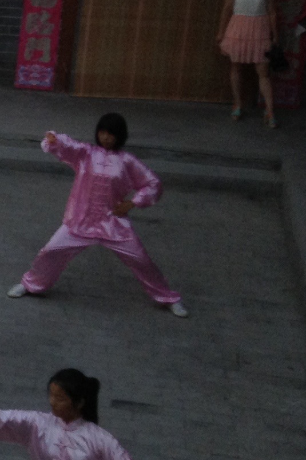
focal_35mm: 148
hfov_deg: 8.0
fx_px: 1888
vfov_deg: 13.9
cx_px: -613
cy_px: 166
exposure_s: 1/1062
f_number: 2.4
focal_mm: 4.28
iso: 50
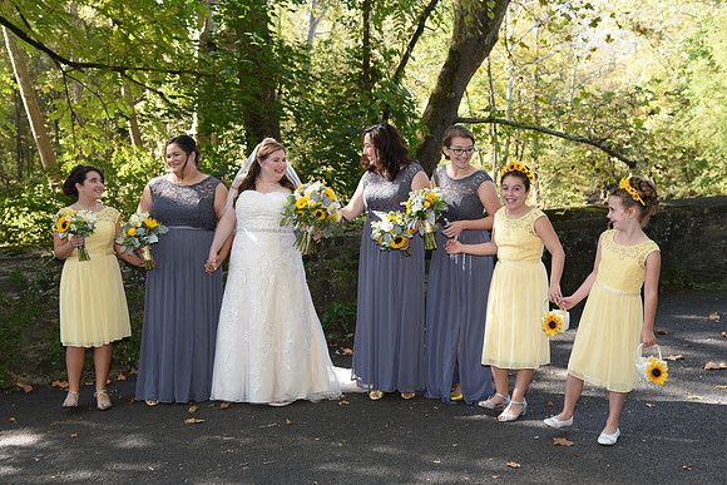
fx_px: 929
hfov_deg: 42.7
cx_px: 364
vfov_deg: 29.3
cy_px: 242
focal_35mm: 46
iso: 640
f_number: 5.6
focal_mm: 46
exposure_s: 1/200
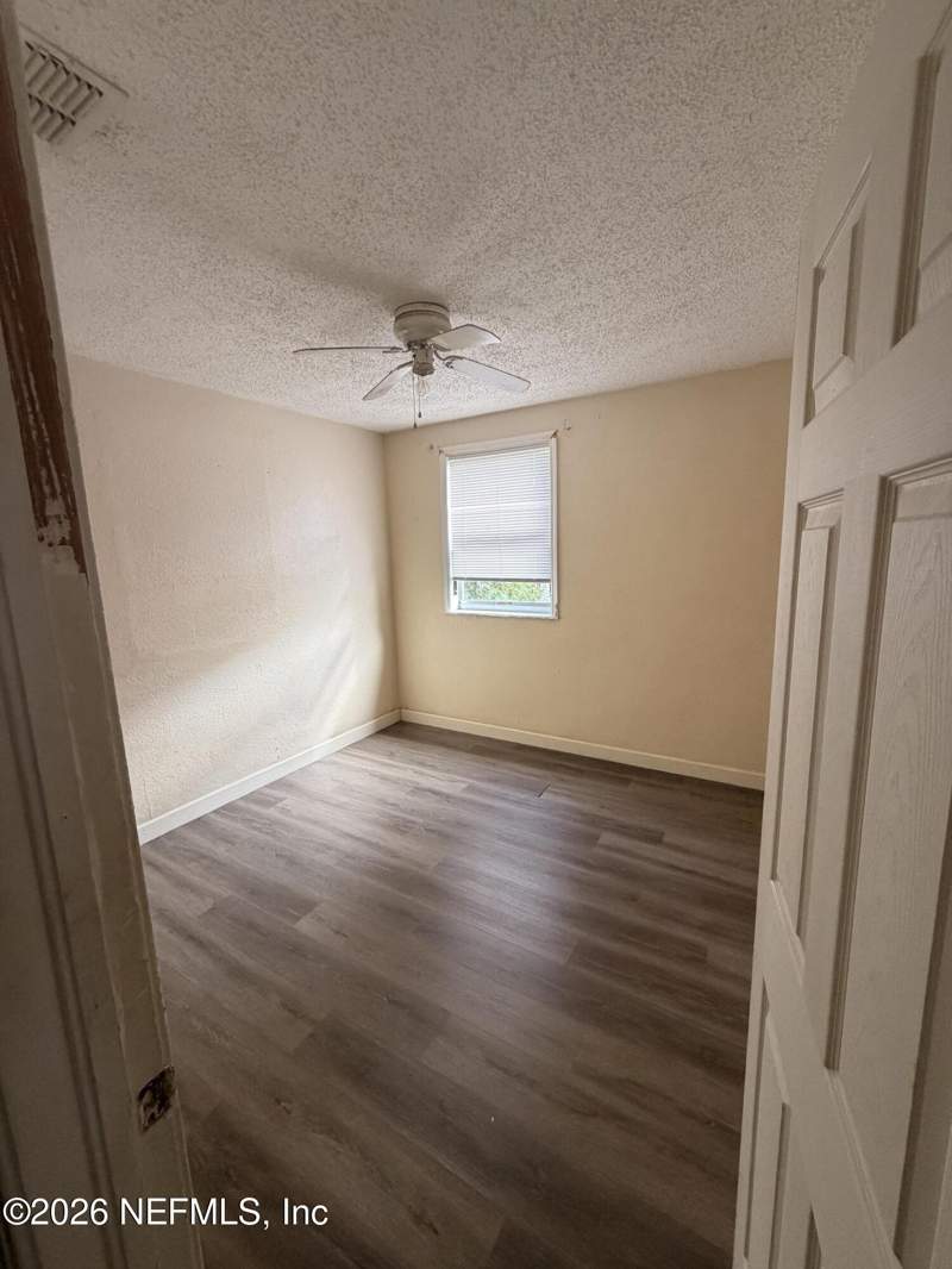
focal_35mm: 14
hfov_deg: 85.7
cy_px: 634
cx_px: 476
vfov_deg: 102.1
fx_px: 513
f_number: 2.2
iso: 250
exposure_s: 1/121
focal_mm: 2.22
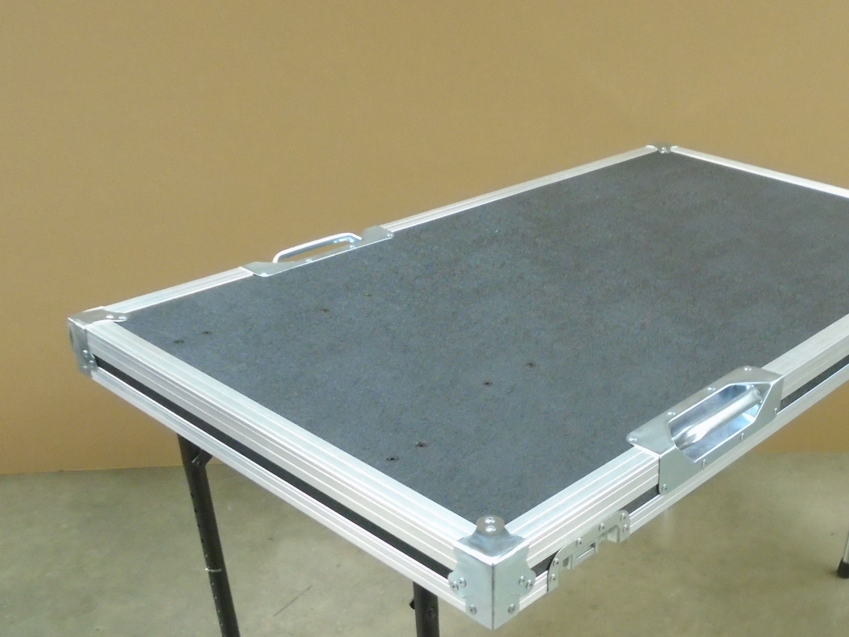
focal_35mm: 40
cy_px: 487
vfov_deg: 35.1
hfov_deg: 45.7
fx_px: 981
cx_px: 600
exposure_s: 1/6
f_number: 3.2
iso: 400
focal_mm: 4.6
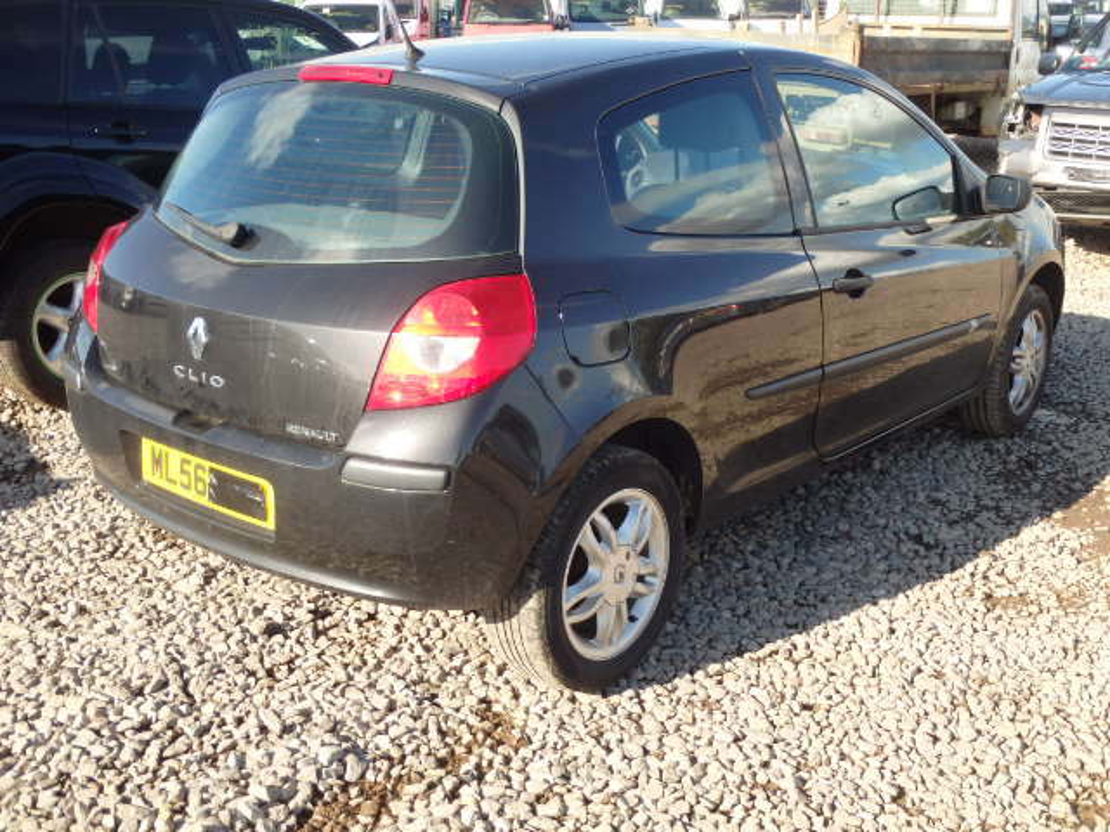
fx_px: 1283
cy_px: 416
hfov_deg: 46.8
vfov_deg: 36.0
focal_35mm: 40
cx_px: 555
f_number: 4.7
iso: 125
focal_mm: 7.3
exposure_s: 1/250
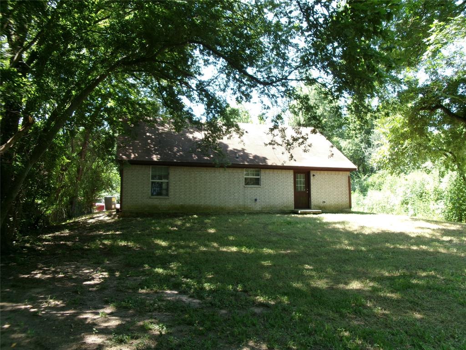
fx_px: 377
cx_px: 233
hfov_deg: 63.4
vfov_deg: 49.7
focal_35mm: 28
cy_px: 175
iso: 100
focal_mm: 5.1
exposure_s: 1/80
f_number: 3.9
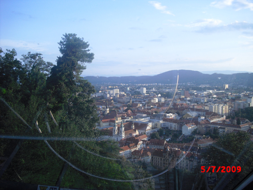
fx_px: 278
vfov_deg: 37.7
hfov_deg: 49.0
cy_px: 95
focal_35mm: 38
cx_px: 126
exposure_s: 1/200
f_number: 2.8
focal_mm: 6.2
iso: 100
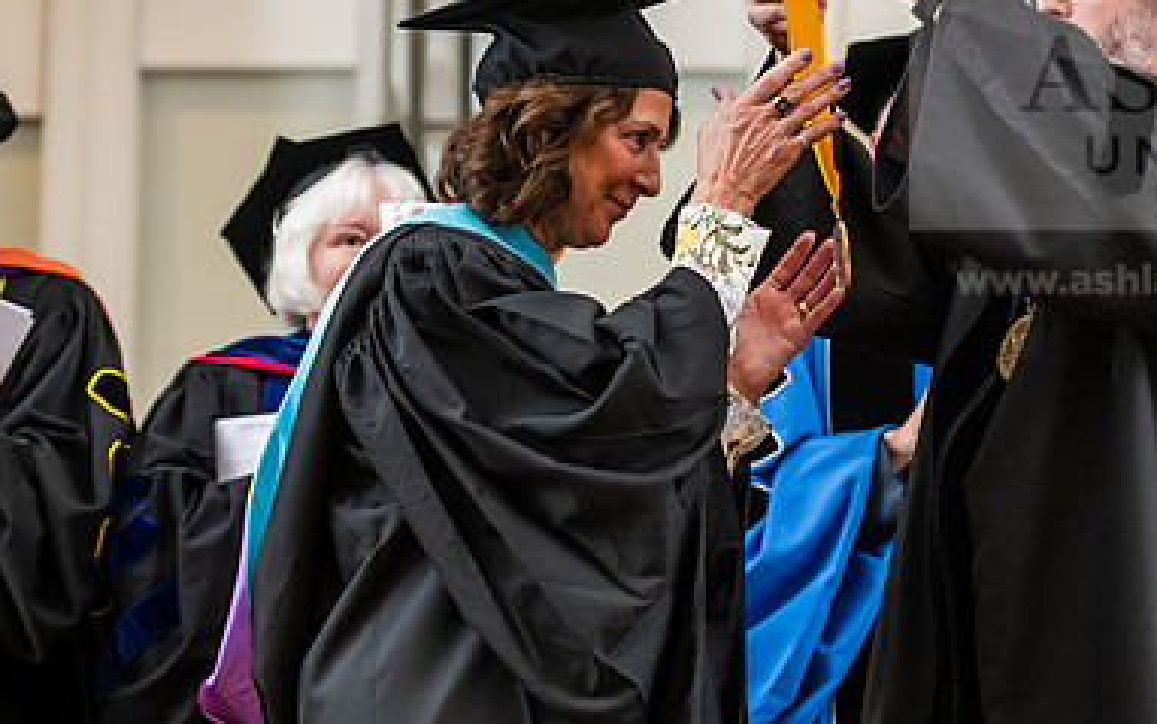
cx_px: 818
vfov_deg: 9.9
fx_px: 4195
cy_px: 344
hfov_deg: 15.7
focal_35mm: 133
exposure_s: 1/200
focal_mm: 86
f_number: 3.5
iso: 1250
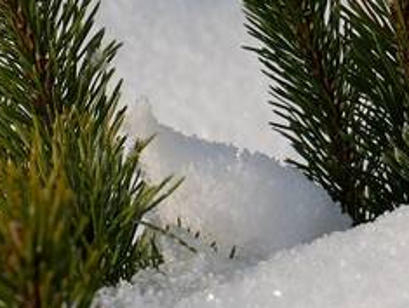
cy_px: -11
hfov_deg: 4.8
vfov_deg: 3.7
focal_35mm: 408
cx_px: 35
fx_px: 4828
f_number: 8
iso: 200
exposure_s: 1/500
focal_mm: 60
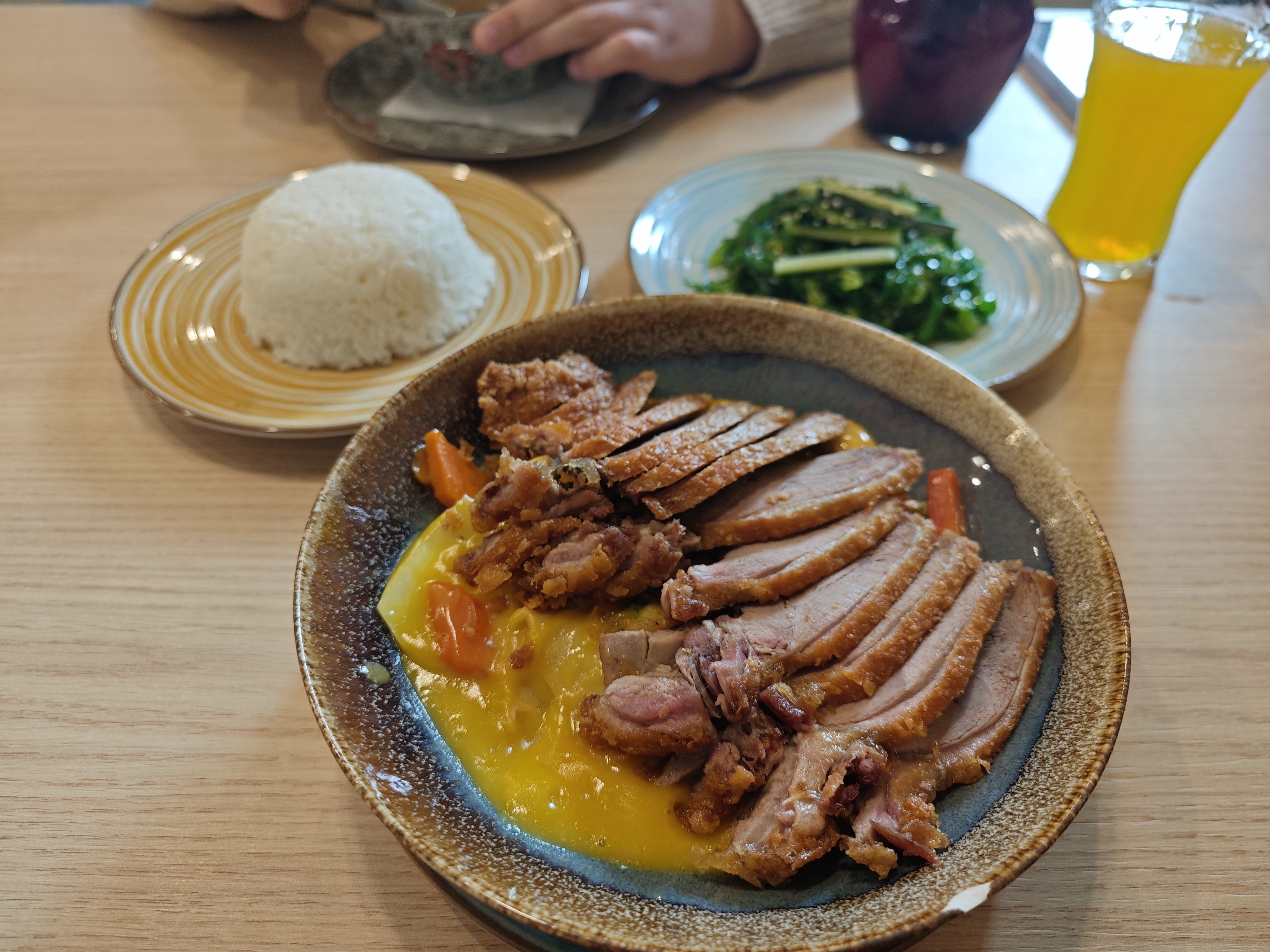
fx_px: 844
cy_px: 476
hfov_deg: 73.9
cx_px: 635
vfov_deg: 58.9
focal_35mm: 23
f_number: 2
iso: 200
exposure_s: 1/100
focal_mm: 8.72
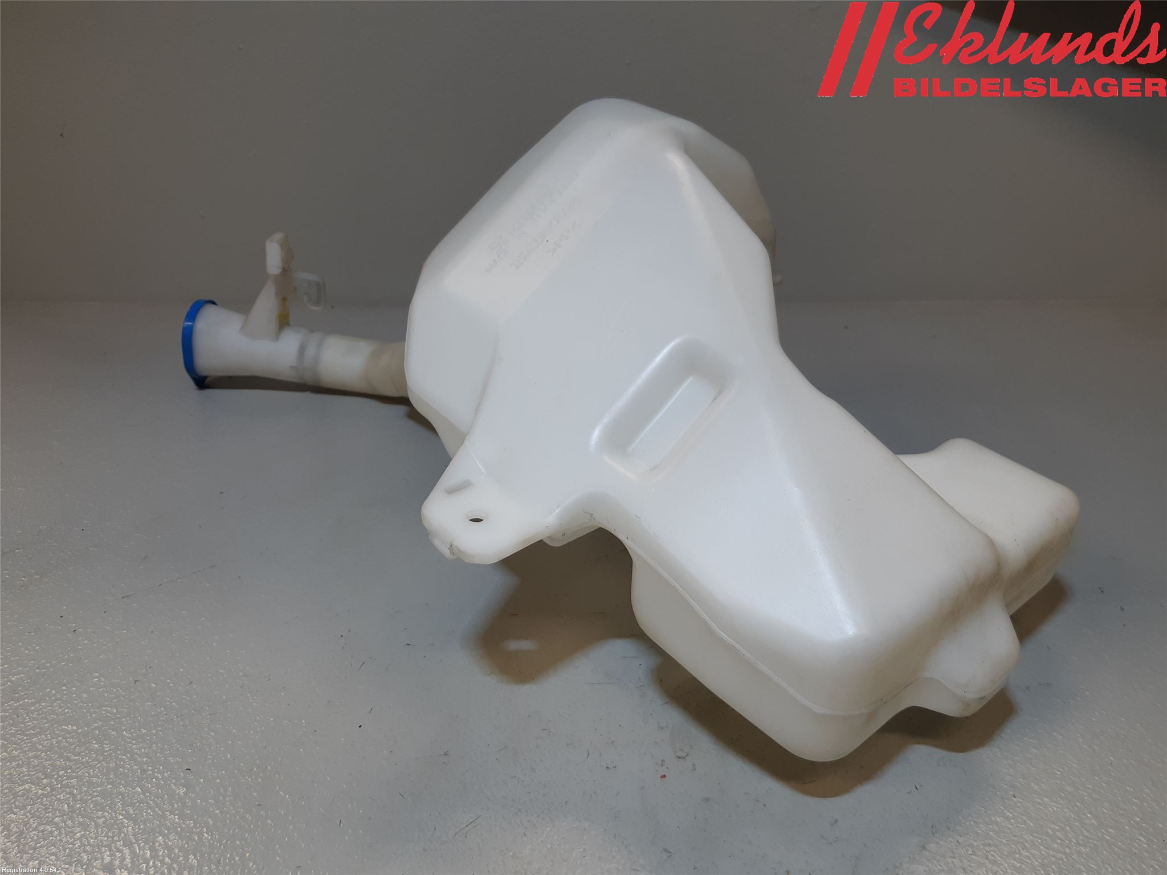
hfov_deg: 67.3
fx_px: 877
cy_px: 438
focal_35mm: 26
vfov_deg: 53.1
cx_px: 584
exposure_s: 1/100
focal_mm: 3.93
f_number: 1.7
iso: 50
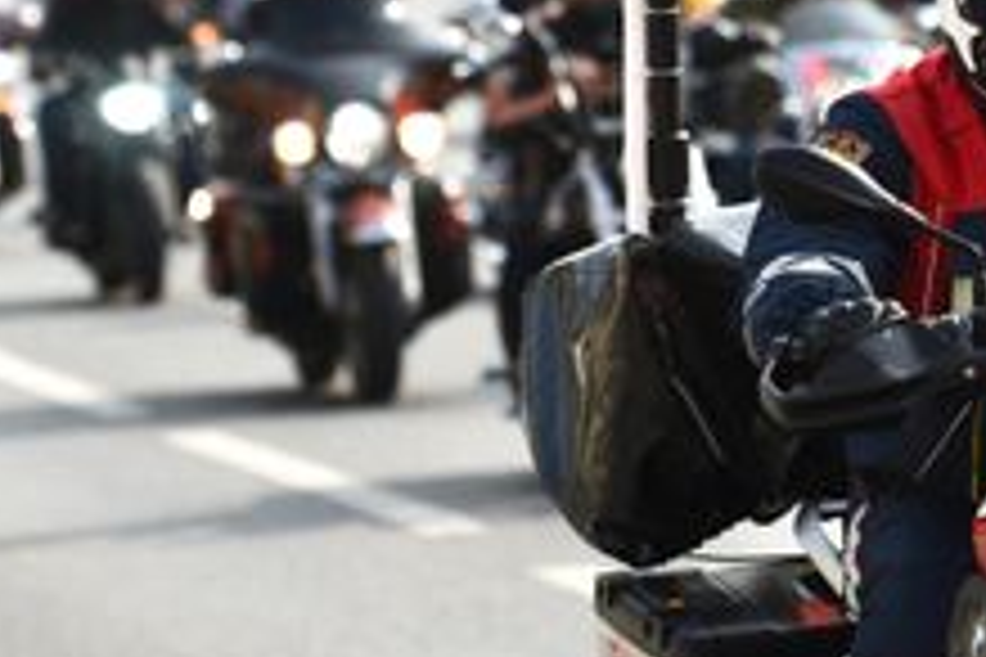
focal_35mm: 369
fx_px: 10106
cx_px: 887
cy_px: 81
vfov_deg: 3.7
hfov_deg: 5.6
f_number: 3.5
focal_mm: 116
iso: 125
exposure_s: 1/1250
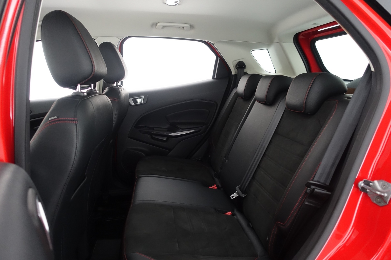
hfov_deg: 73.7
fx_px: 261
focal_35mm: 24
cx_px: 196
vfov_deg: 53.1
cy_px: 130
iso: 1000
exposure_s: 1/25
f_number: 2.5
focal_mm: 8.8
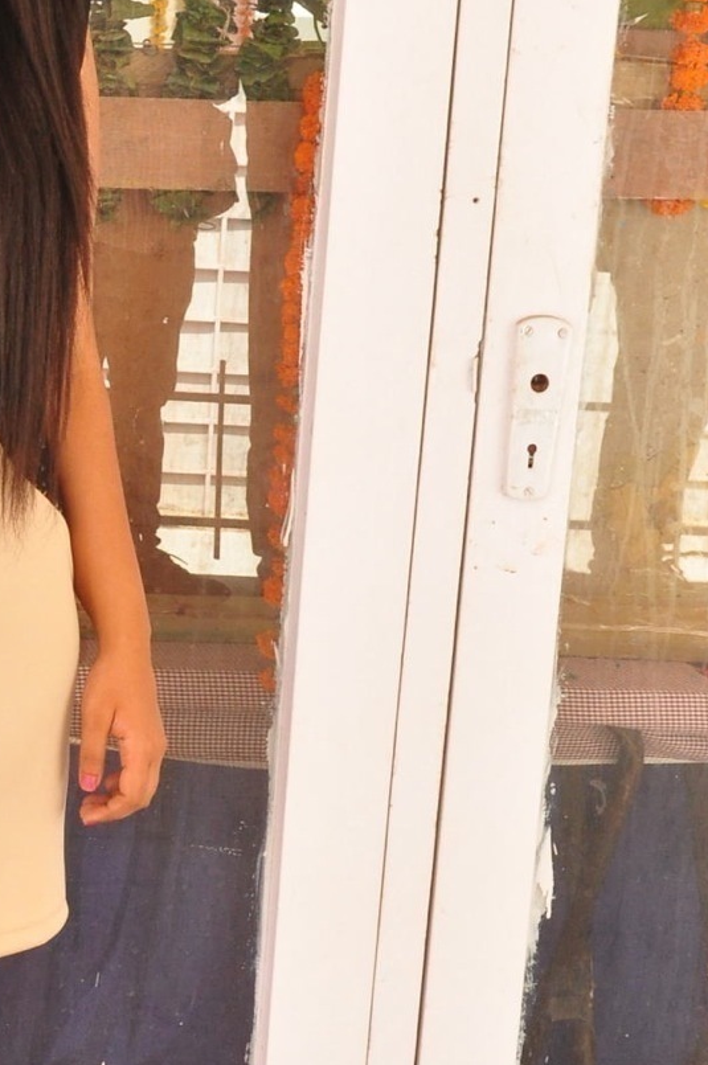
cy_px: 622
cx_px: -83
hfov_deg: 13.2
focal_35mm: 101
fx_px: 2986
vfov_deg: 20.2
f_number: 10
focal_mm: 30
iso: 1250
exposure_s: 1/125
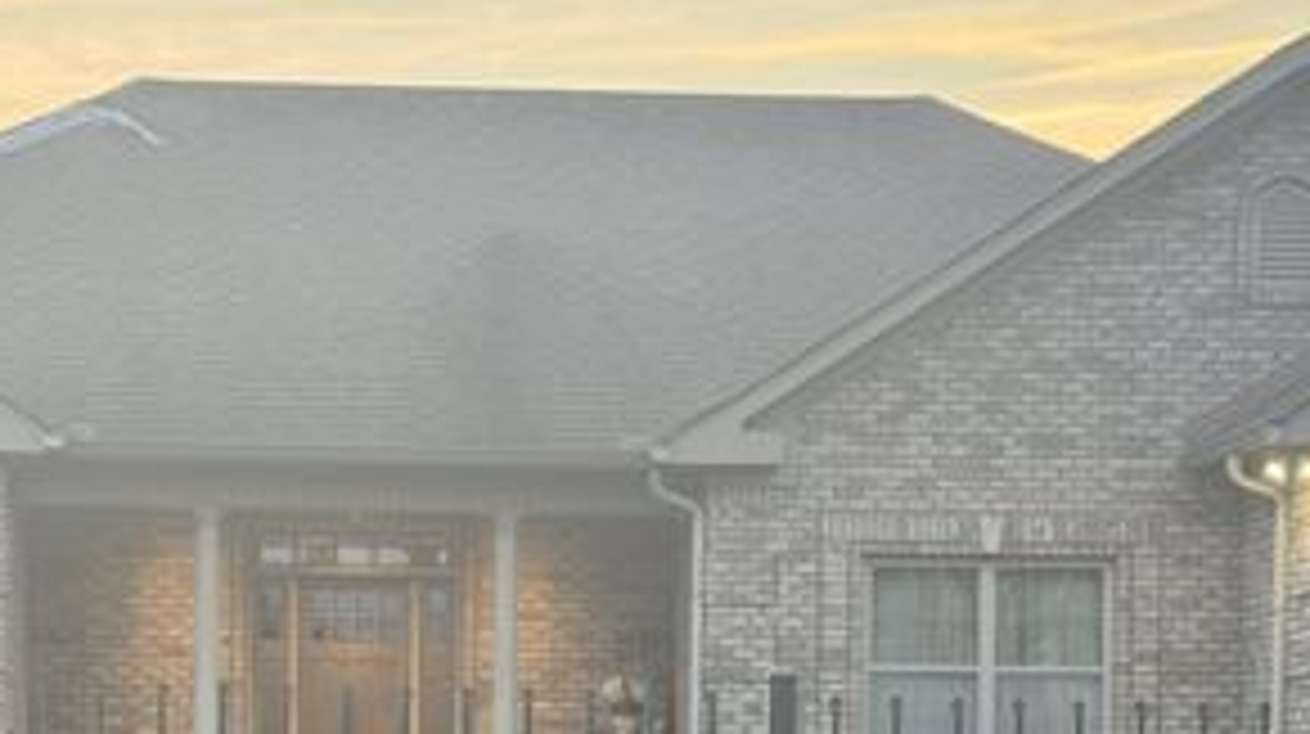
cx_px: 527
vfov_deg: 13.2
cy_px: 790
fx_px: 3123
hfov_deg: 23.7
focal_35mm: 90
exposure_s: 1/121
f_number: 1.78
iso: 80
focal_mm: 6.76
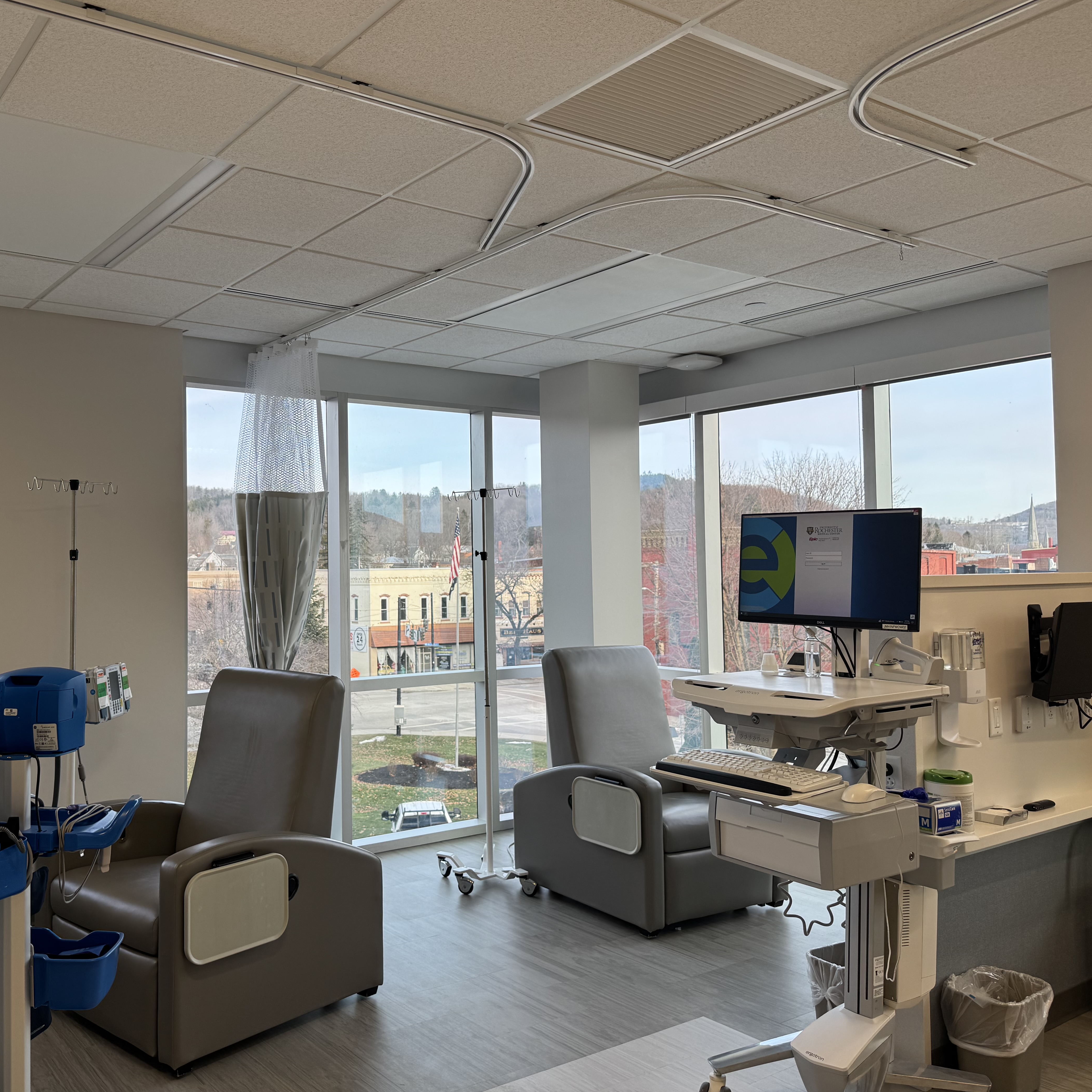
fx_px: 1035
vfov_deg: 55.6
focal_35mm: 29
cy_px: 536
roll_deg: +0.5
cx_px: 377
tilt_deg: +1.3
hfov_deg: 54.6
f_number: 1.78
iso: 64
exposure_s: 1/220
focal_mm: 6.76
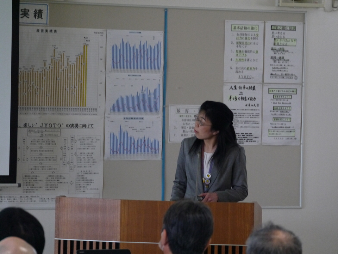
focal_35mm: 228
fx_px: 2226
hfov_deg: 8.7
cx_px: 169
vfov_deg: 6.5
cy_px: 127
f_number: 5.6
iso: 1600
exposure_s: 1/125
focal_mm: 114
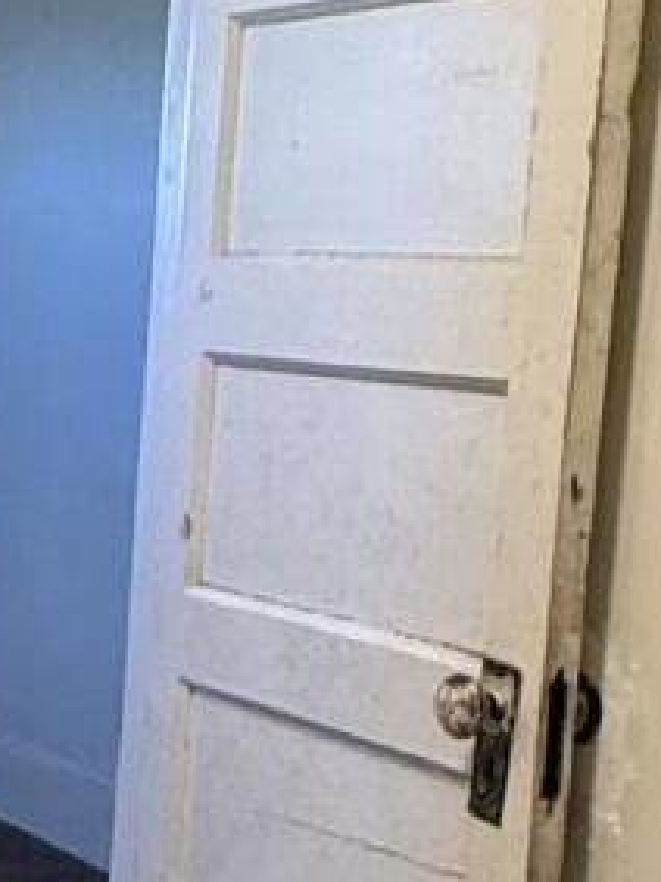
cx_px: -396
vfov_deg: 19.8
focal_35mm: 99
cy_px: 564
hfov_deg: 13.8
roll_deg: -2.4
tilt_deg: -5.1
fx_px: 2522
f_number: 2.2
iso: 250
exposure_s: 1/120
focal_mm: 2.22
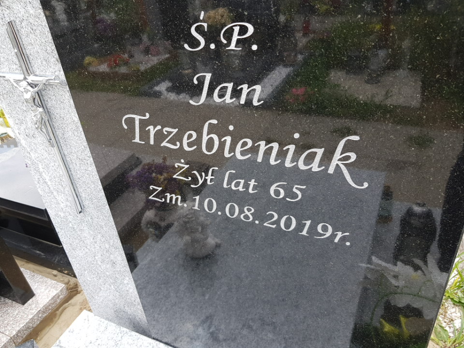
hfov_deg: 67.3
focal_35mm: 26
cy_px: 174
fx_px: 349
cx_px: 232
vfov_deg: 53.1
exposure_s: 1/354
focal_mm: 4.2
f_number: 1.7
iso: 50
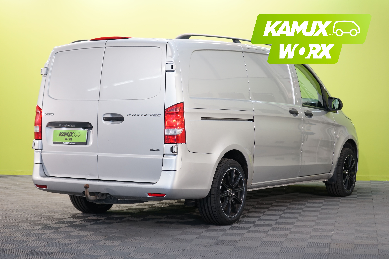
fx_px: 756
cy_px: 130
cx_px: 194
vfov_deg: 19.5
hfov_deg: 28.8
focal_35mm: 70
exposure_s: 1/25
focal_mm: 70
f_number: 5.6
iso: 500
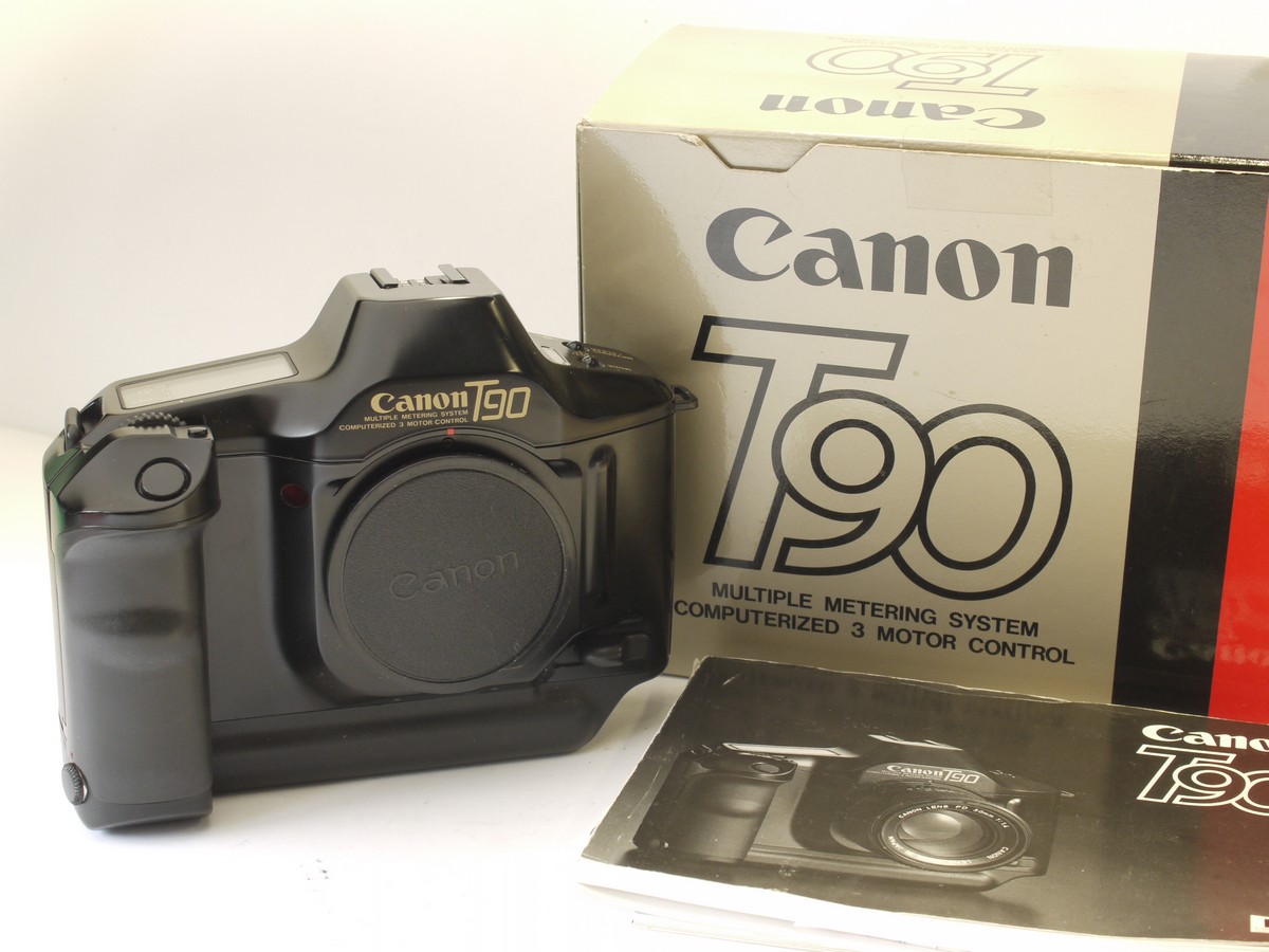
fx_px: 2200
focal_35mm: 60
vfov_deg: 24.4
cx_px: 634
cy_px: 476
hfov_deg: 32.2
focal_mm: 30
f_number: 8
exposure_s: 1/8
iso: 400
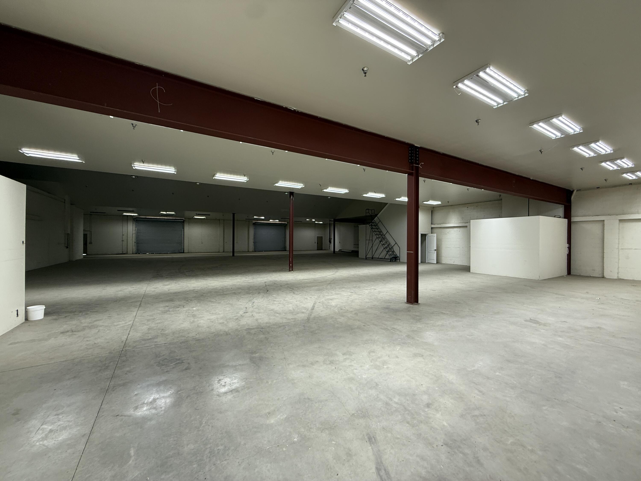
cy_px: 240
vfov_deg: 85.7
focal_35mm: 14
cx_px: 320
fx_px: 259
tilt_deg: +0.5
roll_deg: -0.4
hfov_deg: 102.1
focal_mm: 2.22
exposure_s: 1/120
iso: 160
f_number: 2.2
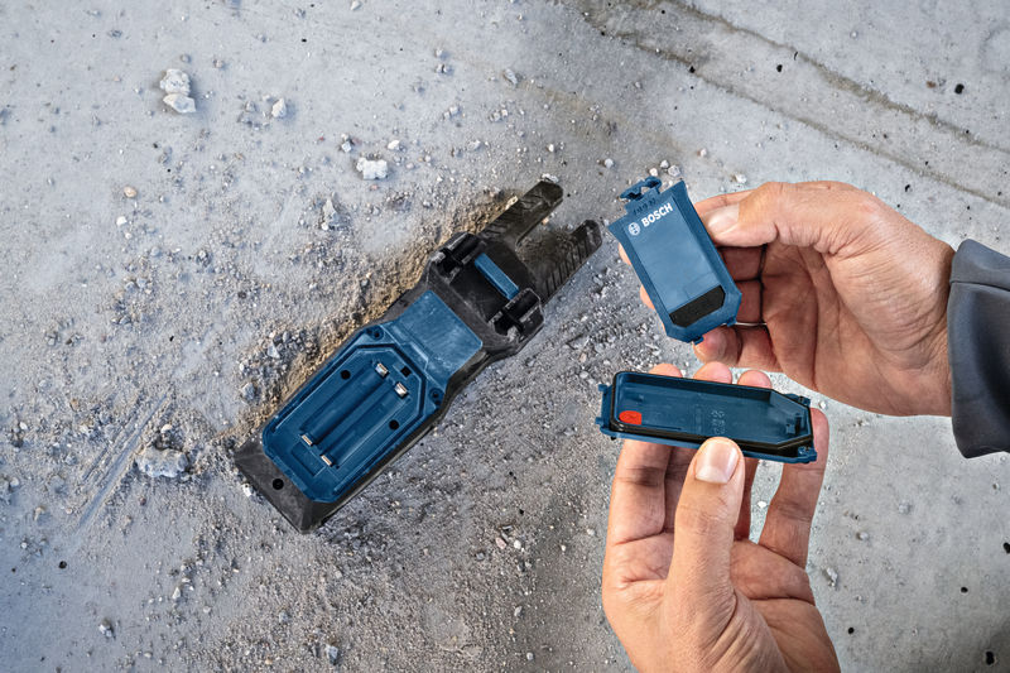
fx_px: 1963
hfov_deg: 28.8
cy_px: 336
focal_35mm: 70
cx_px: 505
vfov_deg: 19.4
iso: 4000
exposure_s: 1/60
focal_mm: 70
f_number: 18
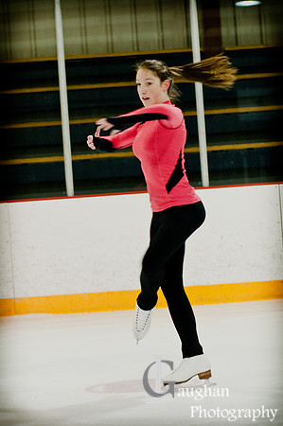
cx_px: 142
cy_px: 213
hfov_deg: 8.7
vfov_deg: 13.1
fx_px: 1861
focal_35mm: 158
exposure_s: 1/160
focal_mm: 105
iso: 1250
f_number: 2.8
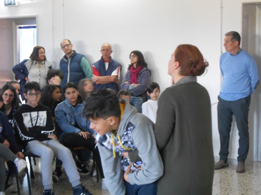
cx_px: 130
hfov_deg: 27.0
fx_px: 543
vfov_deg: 20.4
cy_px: 98
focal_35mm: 72
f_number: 6
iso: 400
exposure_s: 1/6
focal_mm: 12.8
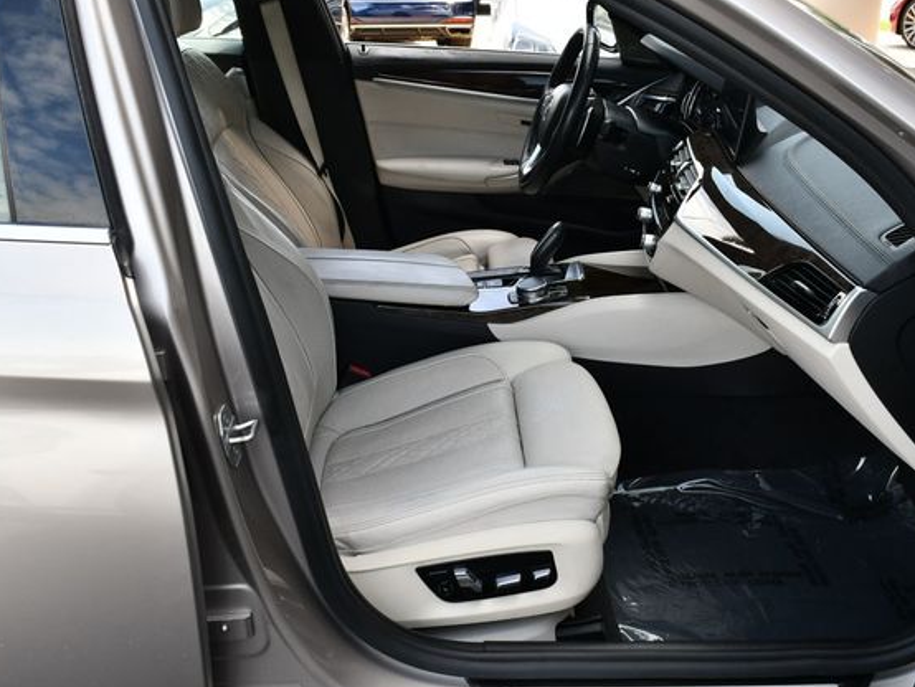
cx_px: 484
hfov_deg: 46.8
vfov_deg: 36.0
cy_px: 342
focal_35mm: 40
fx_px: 1058
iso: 320
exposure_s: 1/250
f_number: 5.6
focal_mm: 18
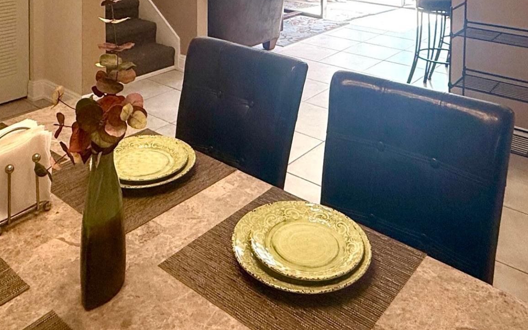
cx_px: 238
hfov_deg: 52.7
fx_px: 532
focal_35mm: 37
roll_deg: -0.2
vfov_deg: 29.0
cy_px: -81
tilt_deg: -1.6
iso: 64
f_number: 2.2
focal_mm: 2.22
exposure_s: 1/145
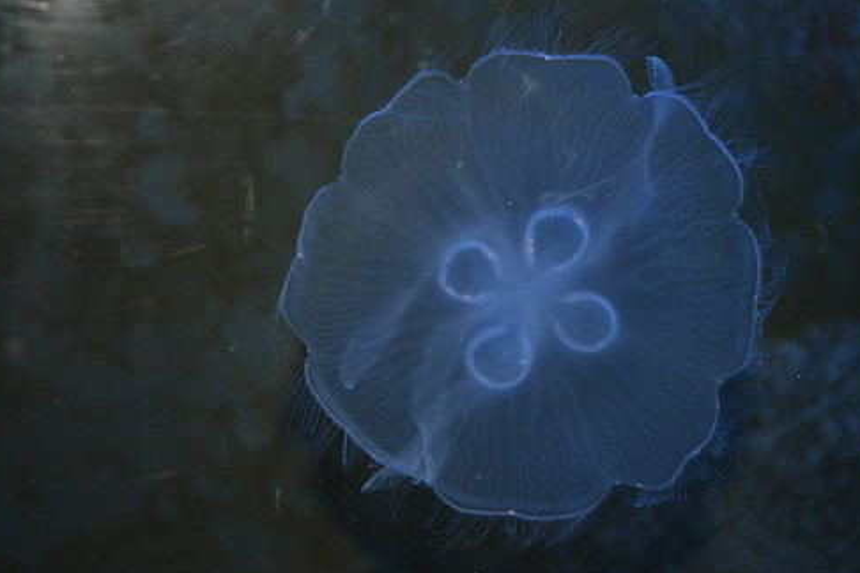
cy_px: 284
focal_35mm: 74
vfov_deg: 18.4
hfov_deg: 27.3
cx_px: 492
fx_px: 1768
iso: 1600
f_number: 4.5
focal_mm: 62
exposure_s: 1/60
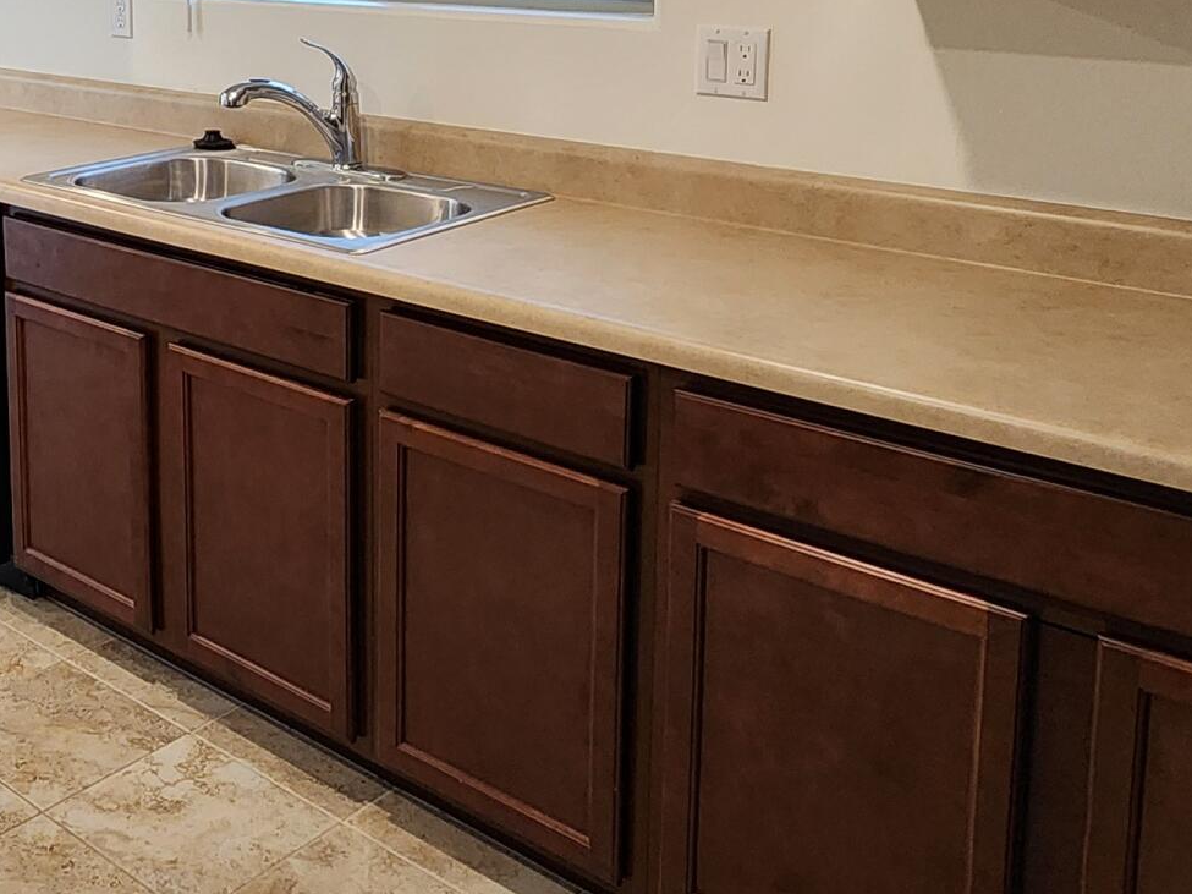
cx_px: 31
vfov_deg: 33.9
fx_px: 1377
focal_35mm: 40
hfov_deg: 41.4
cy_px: 79
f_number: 2.2
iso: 320
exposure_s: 1/60
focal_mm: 2.2
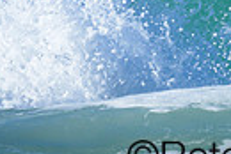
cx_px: 238
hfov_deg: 0.4
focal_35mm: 4912
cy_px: -155
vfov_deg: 0.3
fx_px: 31554
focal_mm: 800
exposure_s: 1/2000
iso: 250
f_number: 6.3
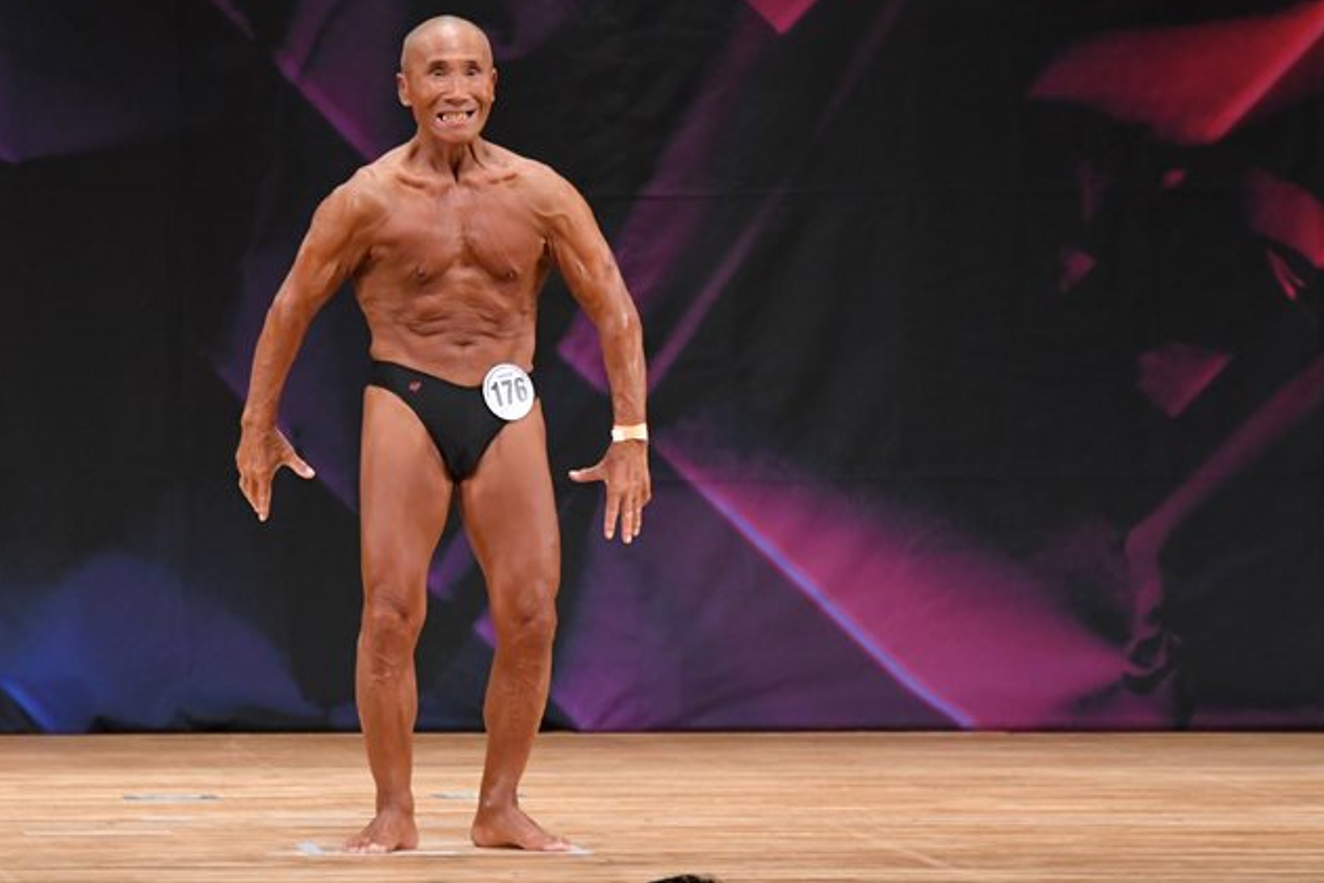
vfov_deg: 3.9
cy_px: 451
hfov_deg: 5.9
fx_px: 12874
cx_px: 534
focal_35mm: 350
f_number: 5.6
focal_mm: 190
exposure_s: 1/400
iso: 3200
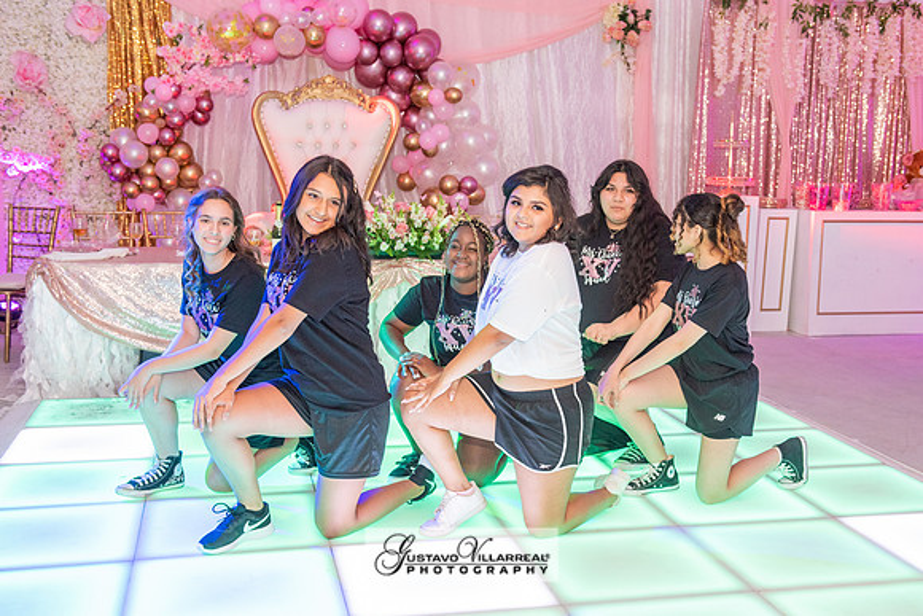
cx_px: 513
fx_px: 1188
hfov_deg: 42.4
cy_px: 328
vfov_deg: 29.0
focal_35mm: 46
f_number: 4
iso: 1250
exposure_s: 1/60
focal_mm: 38
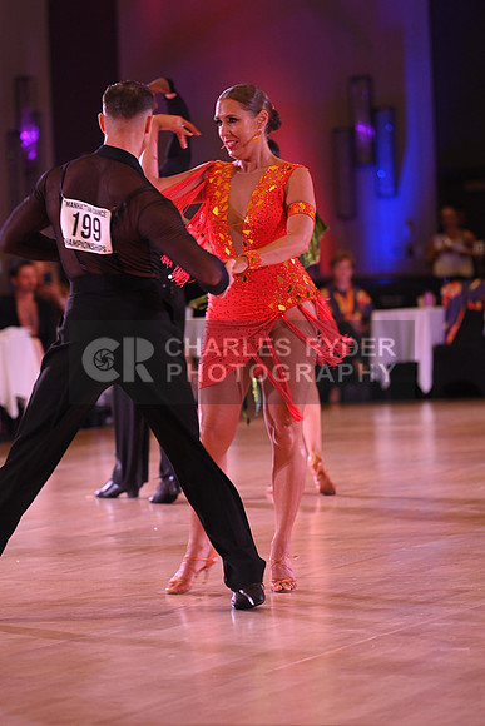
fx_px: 3635
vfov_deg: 11.4
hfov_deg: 7.6
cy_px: 363
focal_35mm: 180
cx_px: 242
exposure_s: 1/200
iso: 1600
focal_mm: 180
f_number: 5
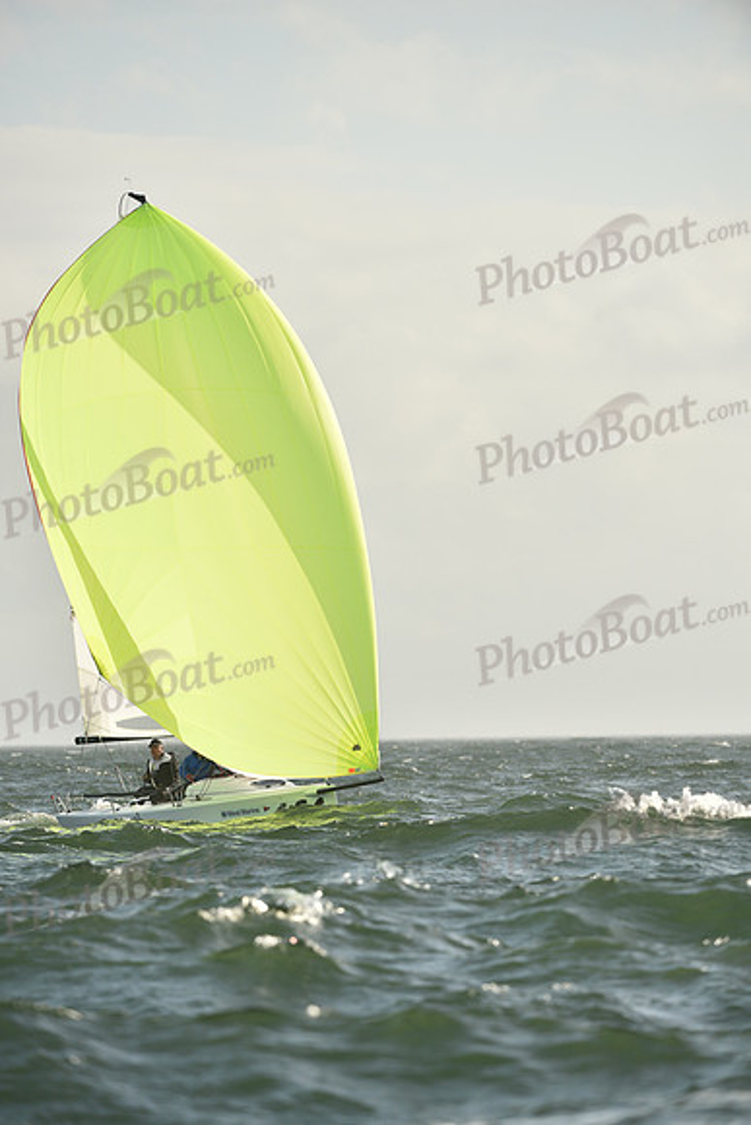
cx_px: 376
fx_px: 9068
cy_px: 562
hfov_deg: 4.7
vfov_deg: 7.1
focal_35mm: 290
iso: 320
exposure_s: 1/1600
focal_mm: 290
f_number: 6.3
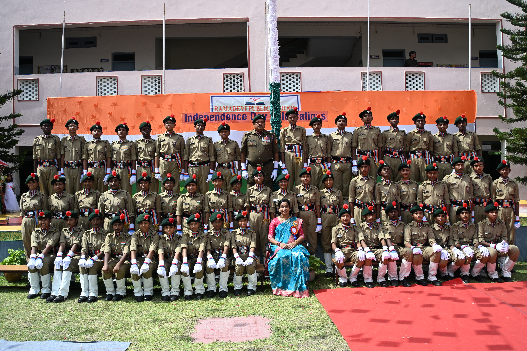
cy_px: 176
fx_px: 670
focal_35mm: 46
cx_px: 264
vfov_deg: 29.4
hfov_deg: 43.0
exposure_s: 1/250
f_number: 8
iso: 100
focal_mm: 30.5
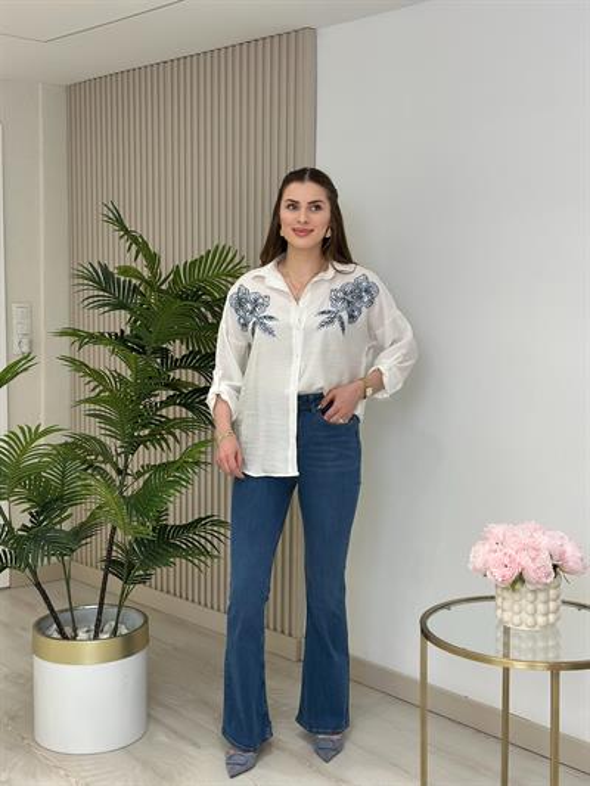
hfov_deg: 30.3
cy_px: 393
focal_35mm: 48
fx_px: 1090
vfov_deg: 39.6
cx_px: 295
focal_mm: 6.86
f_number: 1.78
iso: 80
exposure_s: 1/277
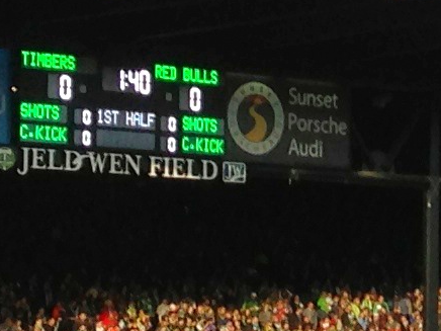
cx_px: 1081
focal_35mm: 247
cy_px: 173
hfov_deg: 7.5
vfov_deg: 6.0
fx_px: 3147
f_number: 2.4
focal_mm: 4.13
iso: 50
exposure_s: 1/384
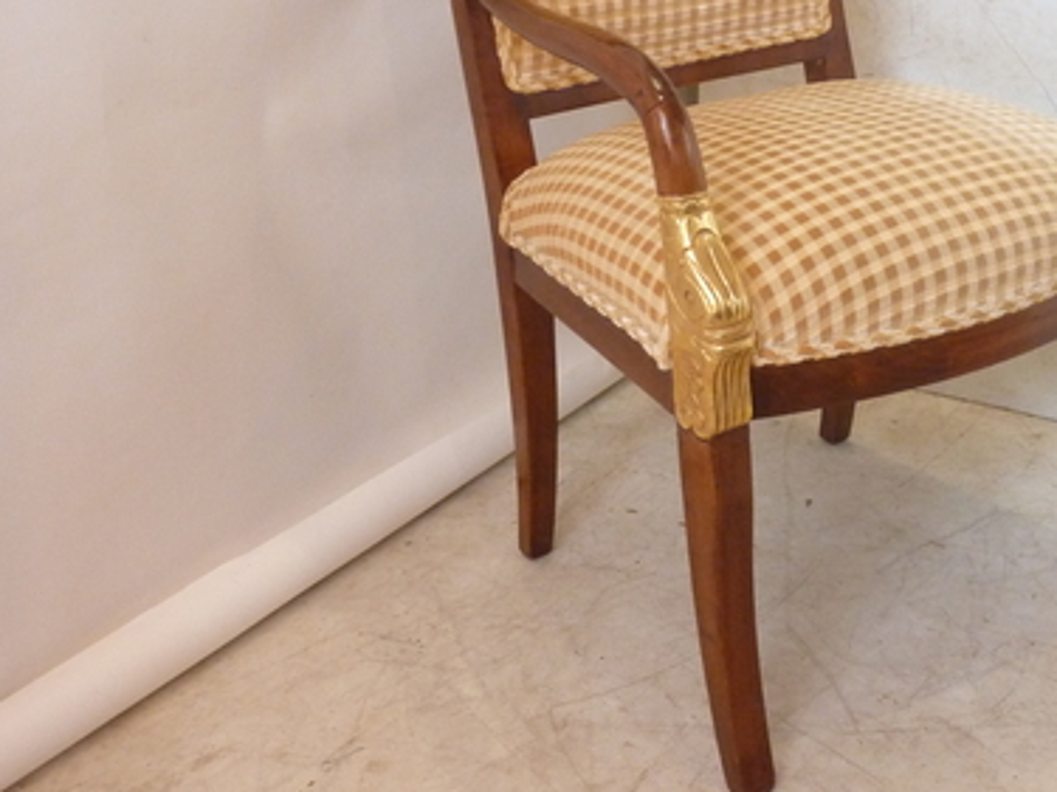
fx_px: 1465
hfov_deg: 38.7
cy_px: 211
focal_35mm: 48
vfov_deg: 29.8
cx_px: 781
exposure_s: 1/20
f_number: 3.4
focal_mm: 5
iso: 400
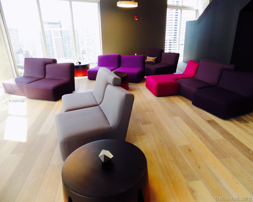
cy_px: 101
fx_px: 180
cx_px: 134
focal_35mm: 24
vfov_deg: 58.8
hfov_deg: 70.2
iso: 80
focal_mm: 4
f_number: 3.1
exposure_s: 1/50
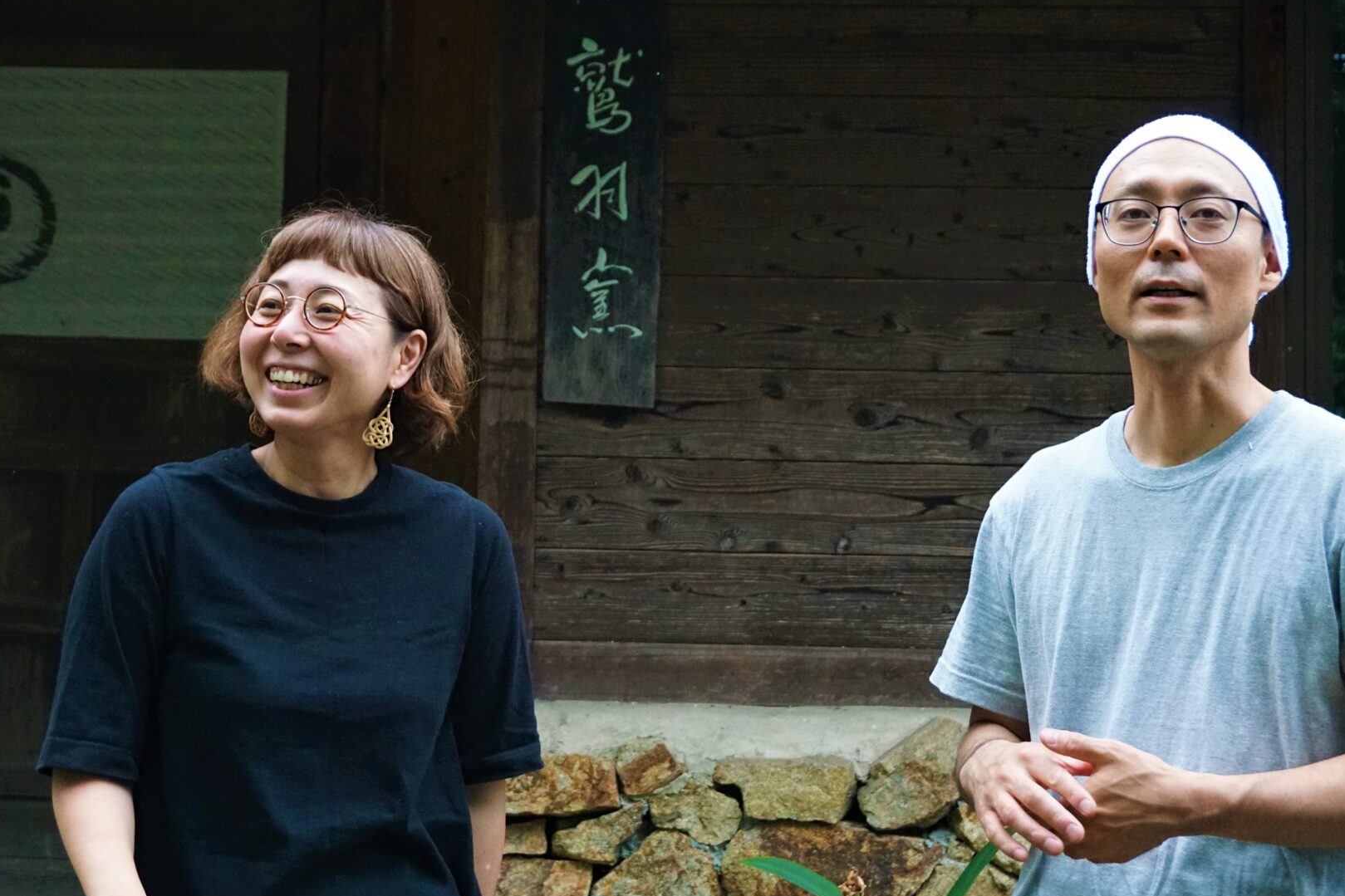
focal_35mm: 63
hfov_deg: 31.9
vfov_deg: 21.6
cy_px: 386
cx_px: 638
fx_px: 2353
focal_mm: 34
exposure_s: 1/800
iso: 3200
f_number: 5
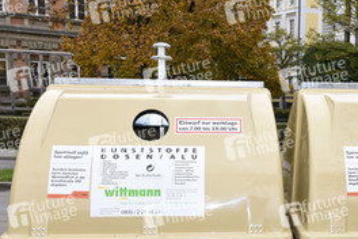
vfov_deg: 23.2
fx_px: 577
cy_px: 178
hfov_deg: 33.6
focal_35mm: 58
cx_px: 277
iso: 320
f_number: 6.3
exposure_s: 1/160
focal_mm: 34
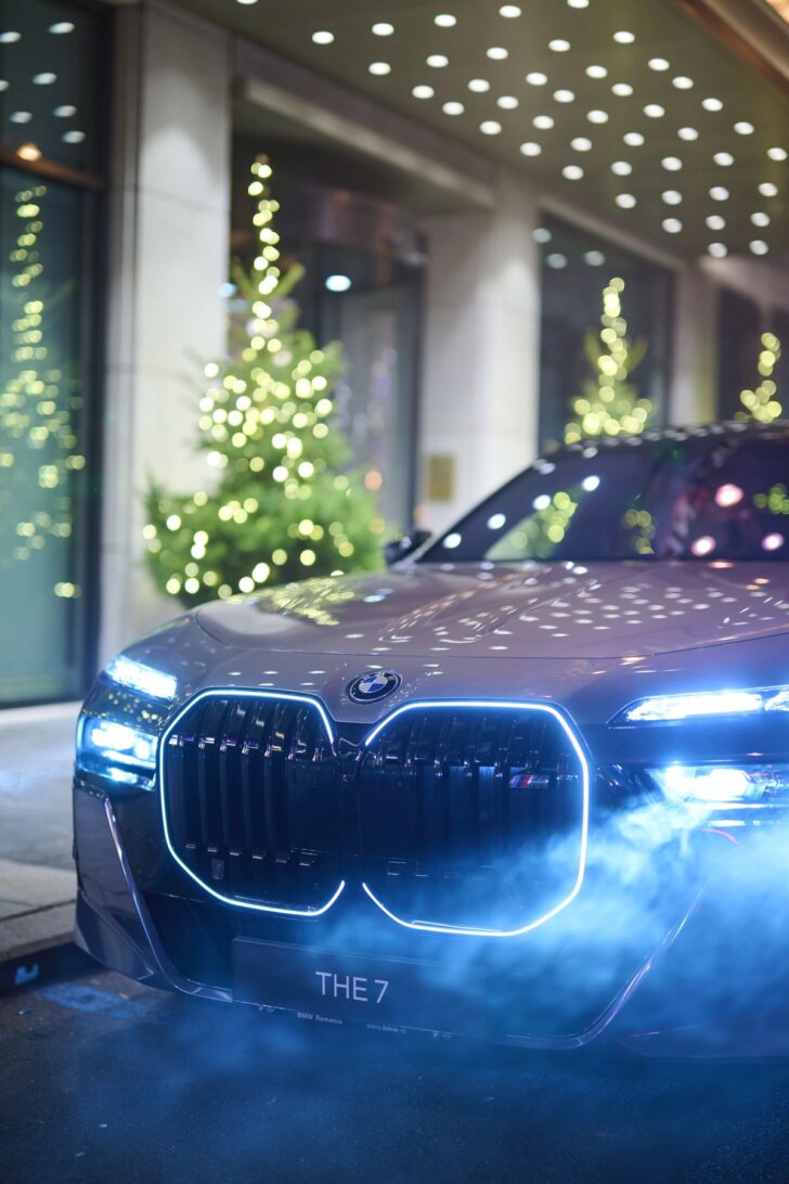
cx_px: 394
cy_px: 592
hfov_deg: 27.0
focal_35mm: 50
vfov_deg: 39.6
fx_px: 1644
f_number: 1.2
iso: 640
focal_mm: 50
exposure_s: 1/50
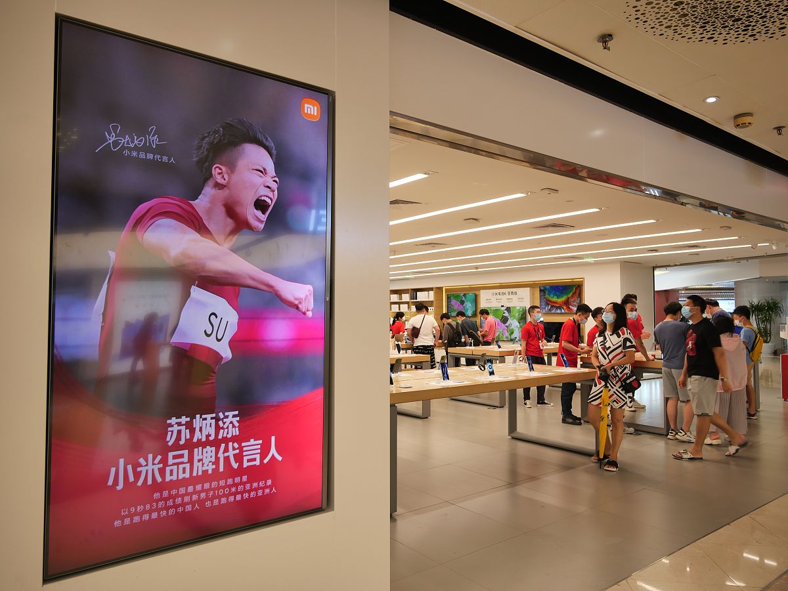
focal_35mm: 24
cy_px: 296
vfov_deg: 56.8
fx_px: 546
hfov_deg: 71.6
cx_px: 394
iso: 200
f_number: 4
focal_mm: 12
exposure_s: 1/60
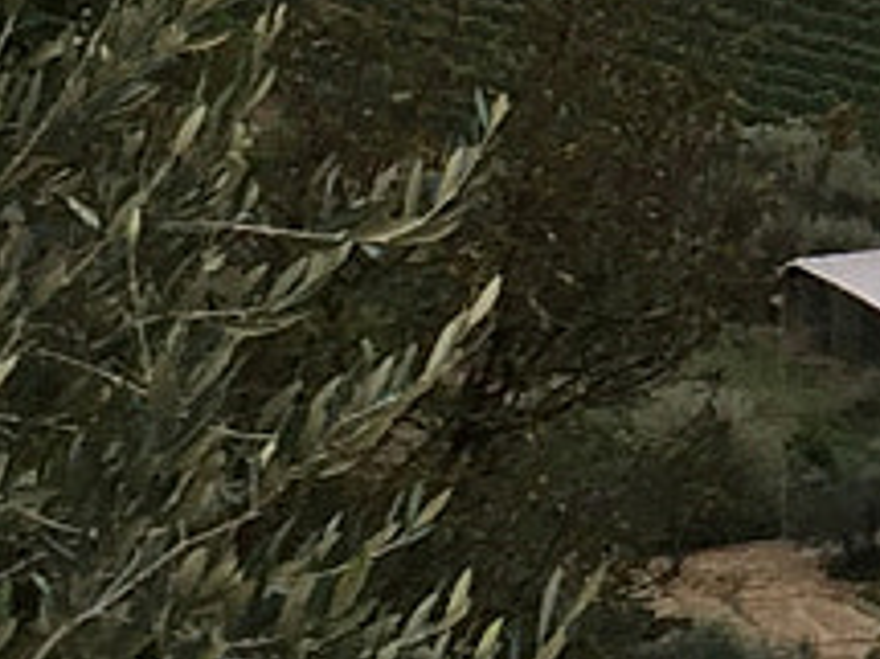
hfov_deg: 8.9
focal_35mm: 216
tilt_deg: -0.8
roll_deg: -1.3
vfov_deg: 6.6
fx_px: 5488
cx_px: 1469
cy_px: -782
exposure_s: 1/117
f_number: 2.2
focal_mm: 4.15
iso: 32
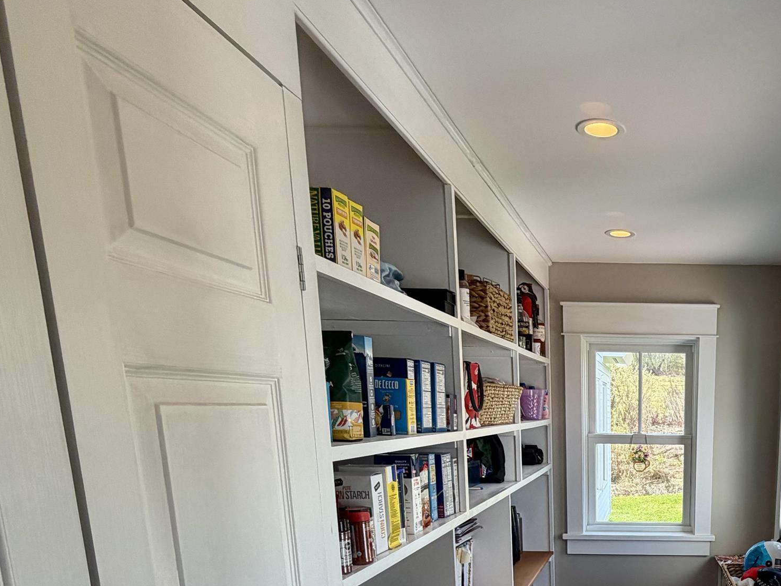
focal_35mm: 29
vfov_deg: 43.5
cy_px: 541
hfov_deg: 55.7
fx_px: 654
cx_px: 660
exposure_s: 1/177
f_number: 2.2
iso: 50
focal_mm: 2.22
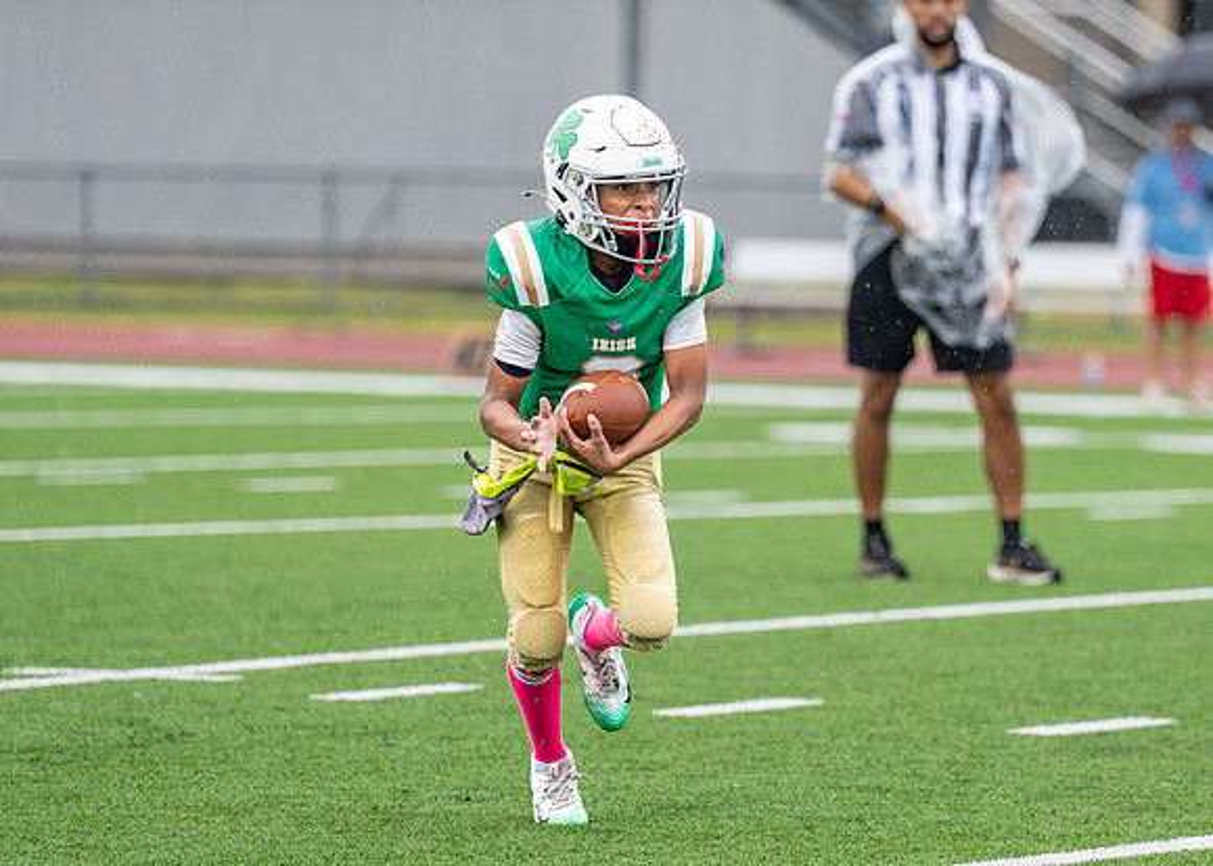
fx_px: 9916
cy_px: 457
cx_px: 709
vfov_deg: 5.0
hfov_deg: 7.0
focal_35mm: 288
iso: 400
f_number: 2.8
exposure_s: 1/1000
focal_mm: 167
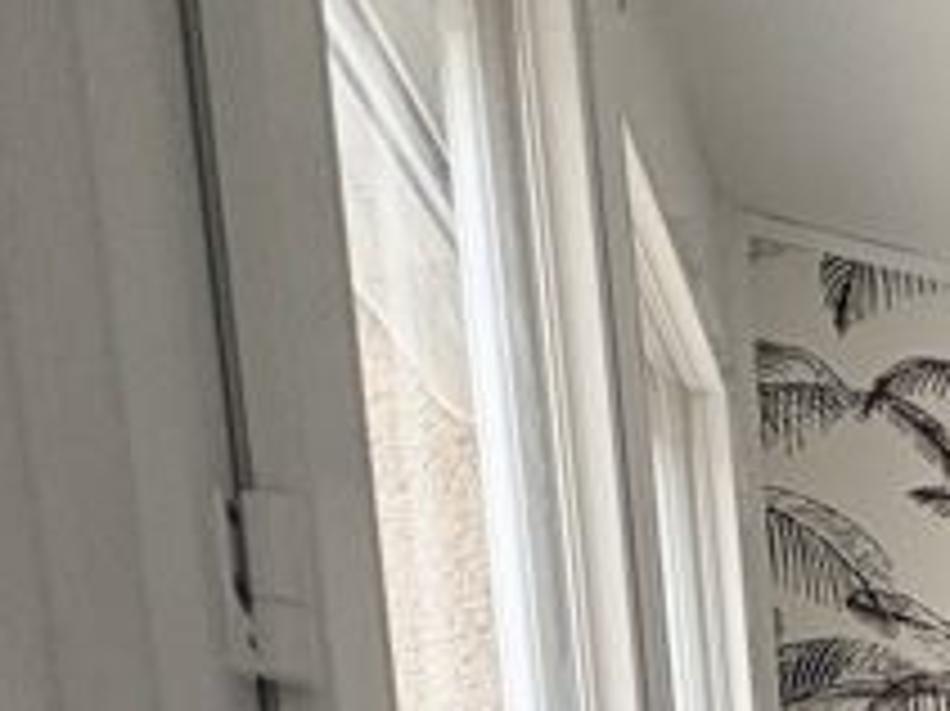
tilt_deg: -5.6
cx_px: 1787
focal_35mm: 53
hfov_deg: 20.9
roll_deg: +0.8
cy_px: 1310
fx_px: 1454
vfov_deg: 19.6
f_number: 2.2
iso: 200
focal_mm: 2.22
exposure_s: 1/99
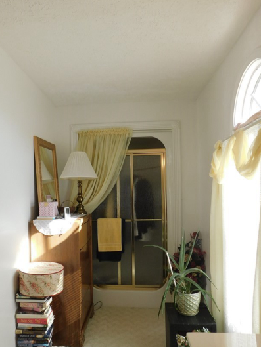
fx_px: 291
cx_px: 112
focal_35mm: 29
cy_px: 187
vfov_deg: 61.6
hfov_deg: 48.1
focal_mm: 4
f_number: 3
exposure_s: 1/125
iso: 125
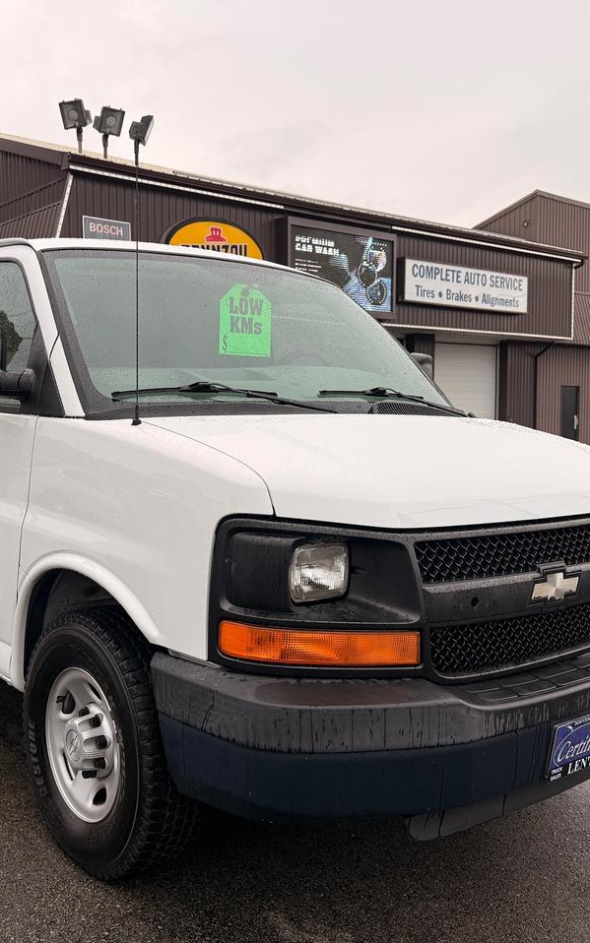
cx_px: 191
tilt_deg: -2.3
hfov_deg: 36.8
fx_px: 874
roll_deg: +0.2
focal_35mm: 34
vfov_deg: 56.7
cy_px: 472
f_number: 1.78
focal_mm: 6.76
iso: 80
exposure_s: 1/757
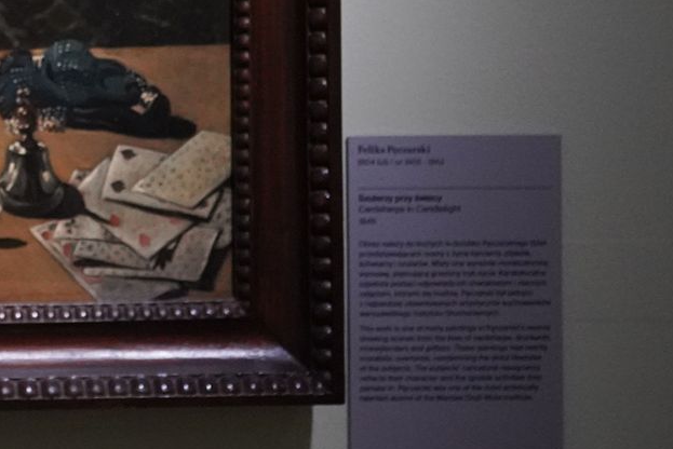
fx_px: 1440
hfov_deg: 23.5
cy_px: -164
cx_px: -184
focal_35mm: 77
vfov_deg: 16.6
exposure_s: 1/80
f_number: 3.2
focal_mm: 24
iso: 3200
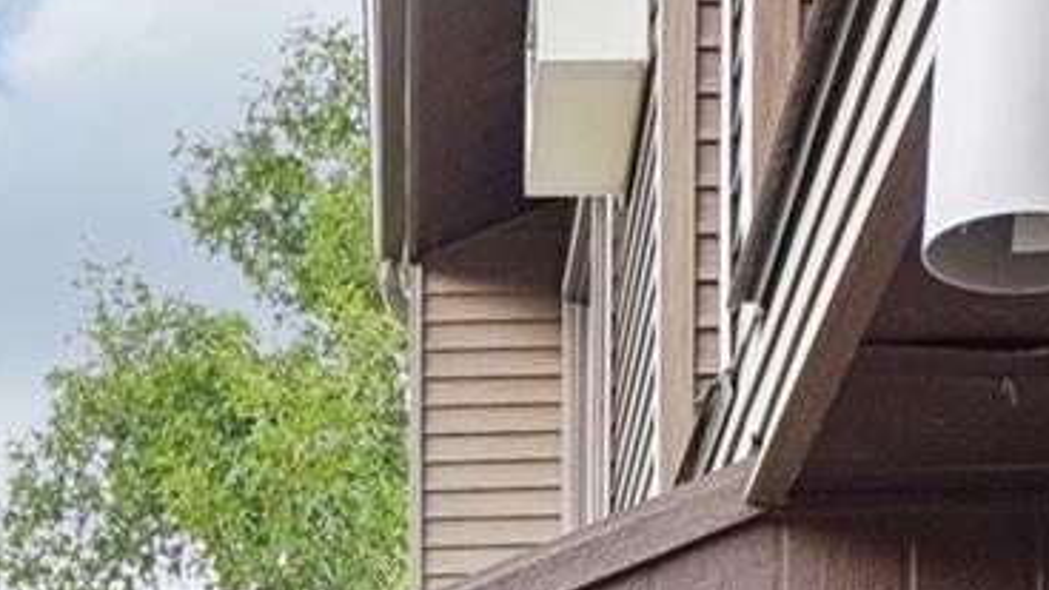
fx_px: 2281
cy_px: 1303
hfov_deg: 25.8
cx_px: 396
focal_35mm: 82
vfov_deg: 12.4
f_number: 8
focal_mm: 12
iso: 200
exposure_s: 1/30
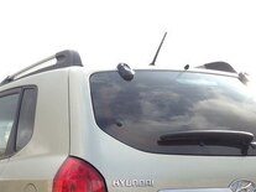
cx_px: 52
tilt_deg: -9.9
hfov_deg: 24.3
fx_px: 584
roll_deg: +0.1
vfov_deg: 17.3
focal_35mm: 79
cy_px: 261
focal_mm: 4.12
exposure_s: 1/786
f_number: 2.4
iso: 50
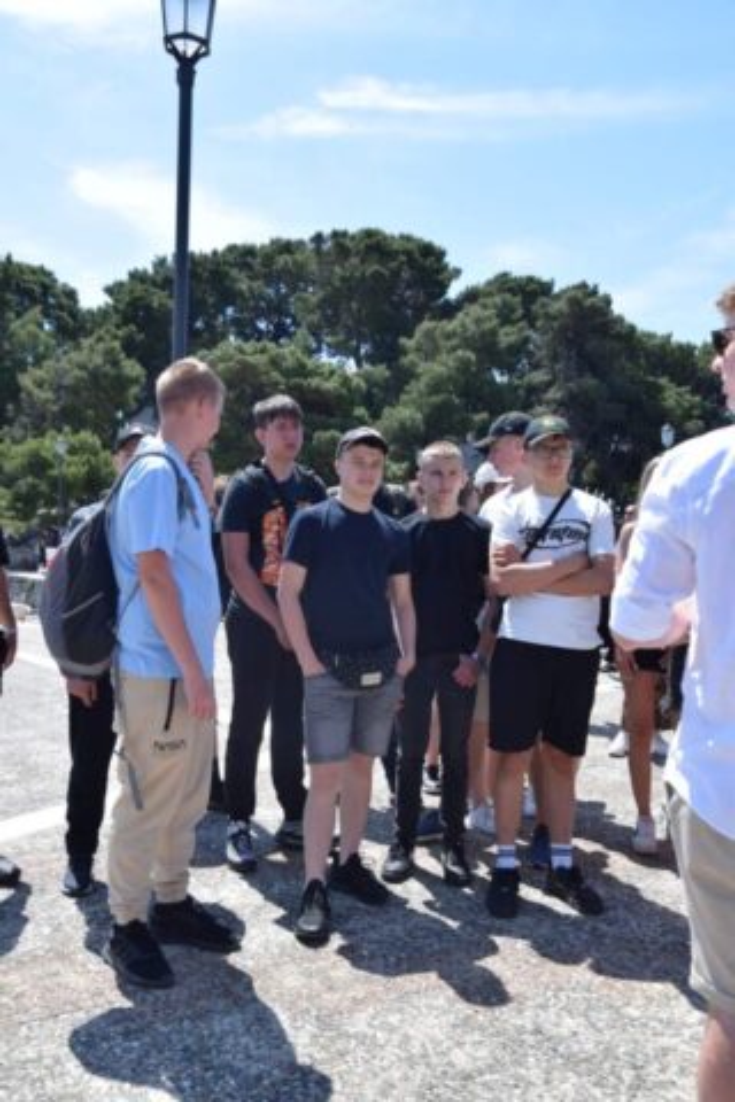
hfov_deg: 40.0
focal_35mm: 33
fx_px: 1011
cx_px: 368
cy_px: 551
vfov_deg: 57.2
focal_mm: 22
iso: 200
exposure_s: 1/320
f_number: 9
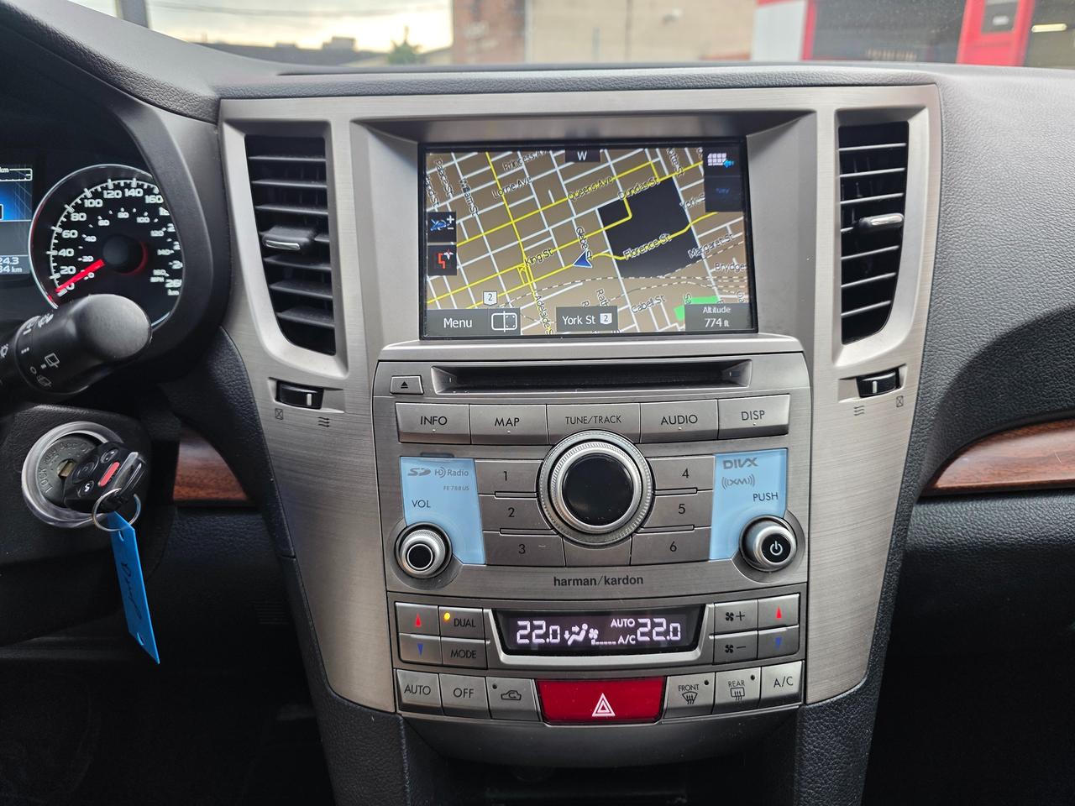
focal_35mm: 23
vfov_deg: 58.9
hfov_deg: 73.9
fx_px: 714
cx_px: 538
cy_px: 403
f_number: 1.7
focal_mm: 6.3
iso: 64
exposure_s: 1/68
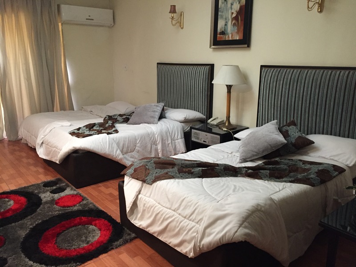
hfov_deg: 61.7
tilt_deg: -14.0
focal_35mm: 29
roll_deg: -0.6
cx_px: 178
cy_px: 134
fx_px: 298
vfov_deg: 48.2
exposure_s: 1/20
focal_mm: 4.15
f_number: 2.2
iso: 250
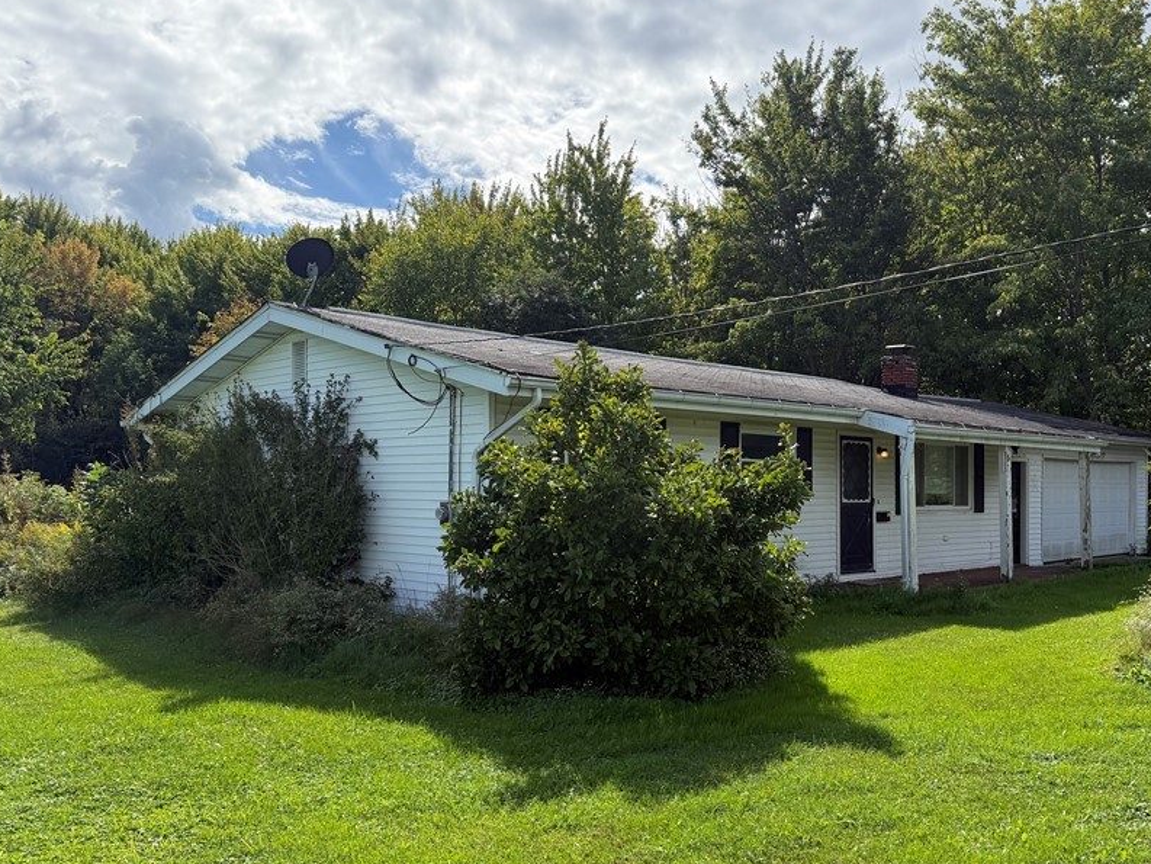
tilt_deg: +1.3
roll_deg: +0.0
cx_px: 666
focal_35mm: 31
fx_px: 1031
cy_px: 470
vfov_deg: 45.4
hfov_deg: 58.1
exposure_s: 1/4167
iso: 100
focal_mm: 6.76
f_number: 1.78
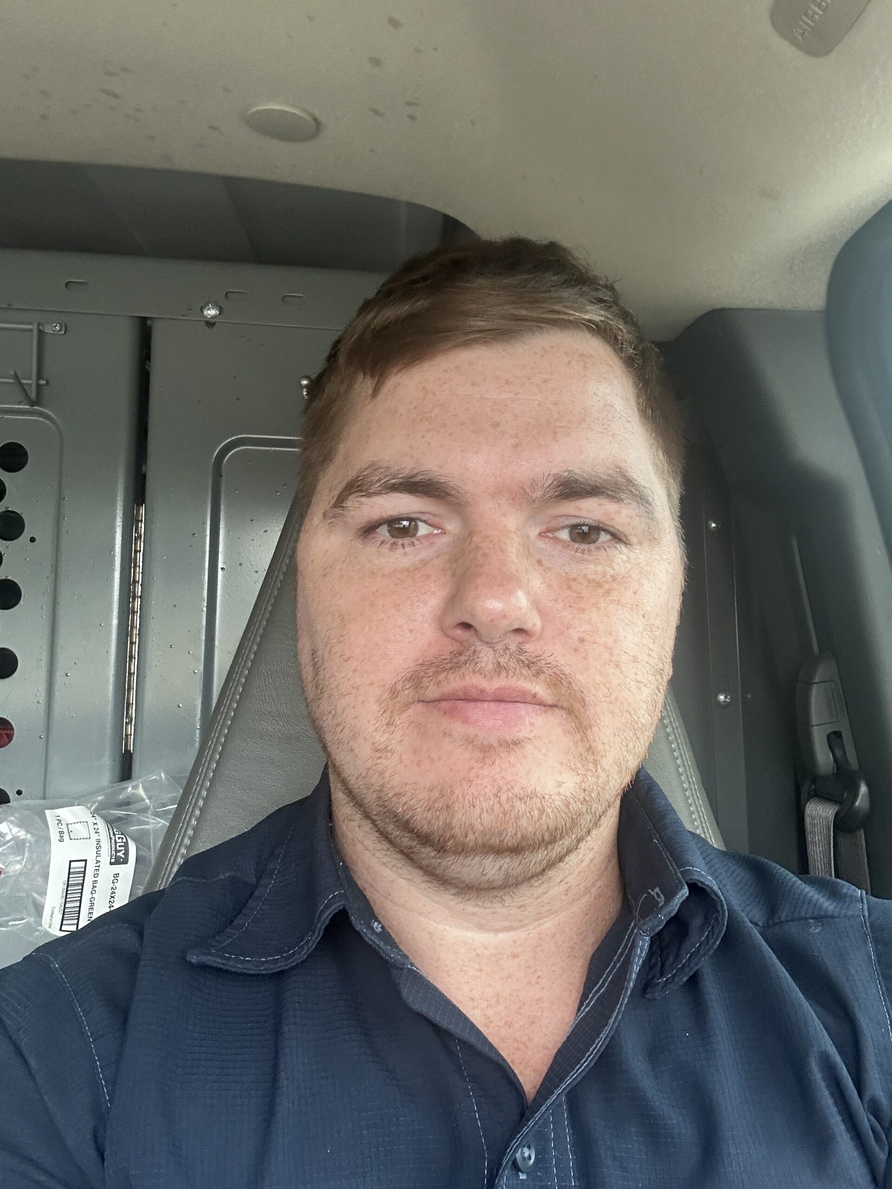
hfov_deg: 46.8
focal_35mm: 30
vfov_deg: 60.0
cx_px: 446
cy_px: 594
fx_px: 1031
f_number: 1.9
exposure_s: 1/121
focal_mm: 2.69
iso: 64
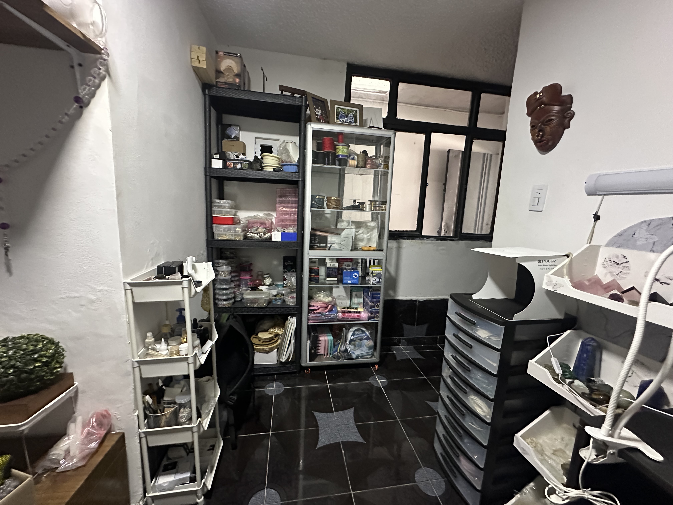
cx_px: 336
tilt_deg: -8.5
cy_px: 252
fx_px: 272
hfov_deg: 102.1
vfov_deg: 85.7
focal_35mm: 14
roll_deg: -3.0
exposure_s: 1/60
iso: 1250
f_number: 2.2
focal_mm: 2.22
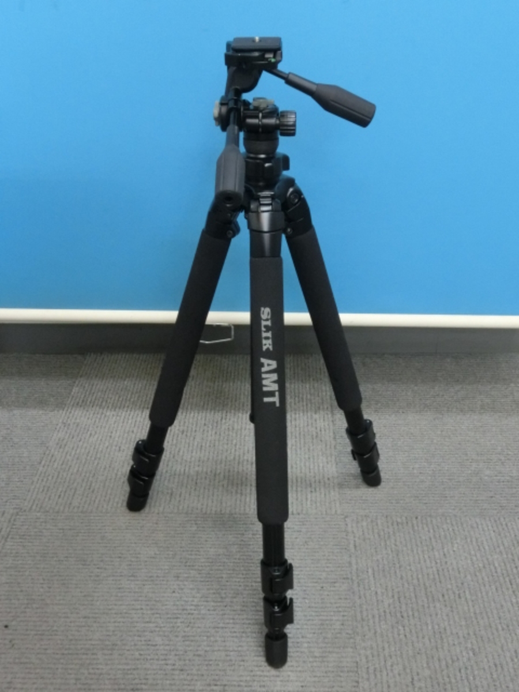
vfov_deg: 46.8
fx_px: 800
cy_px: 346
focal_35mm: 40
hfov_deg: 36.0
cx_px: 260
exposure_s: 1/40
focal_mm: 7.15
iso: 800
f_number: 4
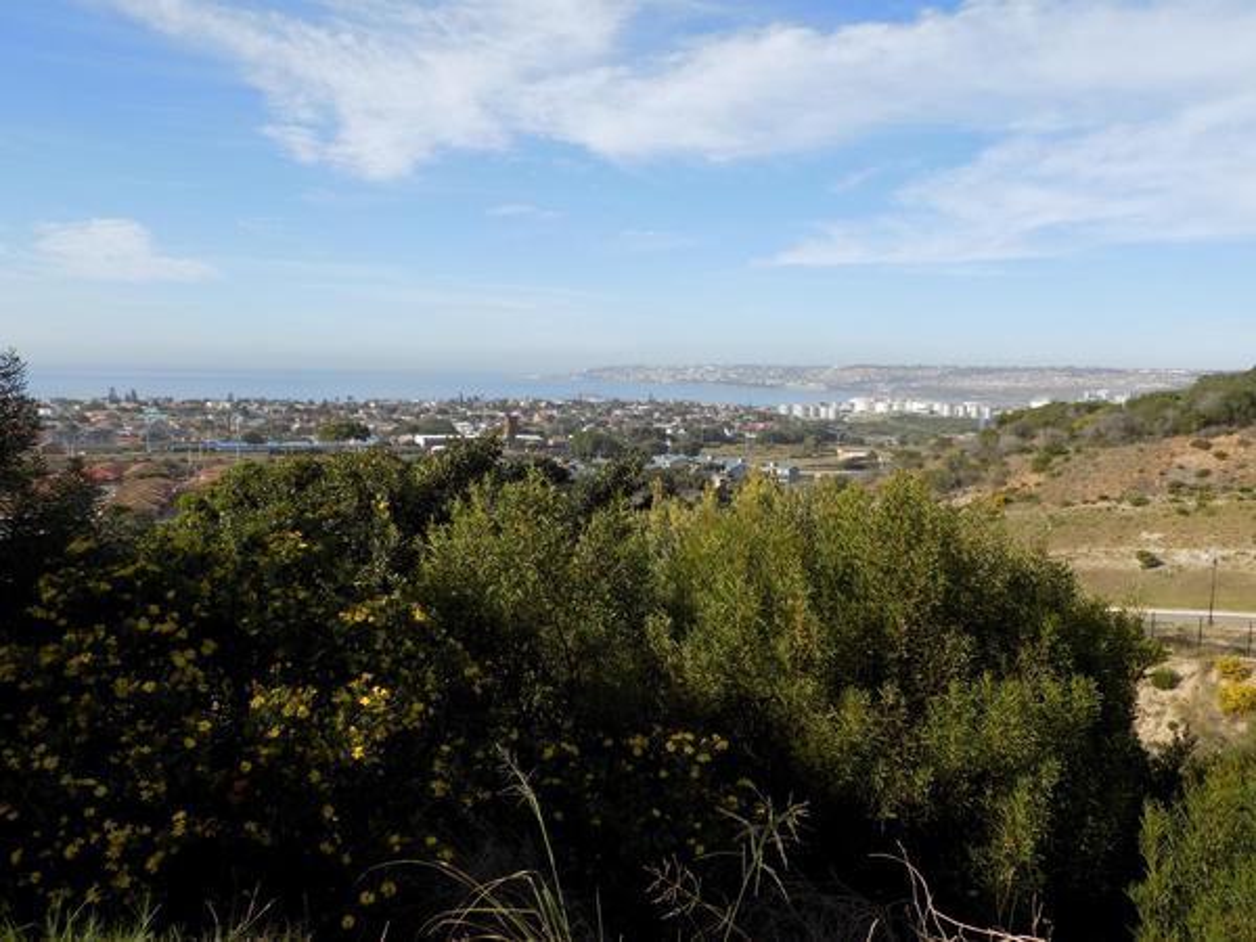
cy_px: 471
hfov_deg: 60.0
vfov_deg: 46.8
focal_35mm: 30
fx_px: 1089
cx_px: 628
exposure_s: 1/800
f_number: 3.3
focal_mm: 5.3
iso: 80
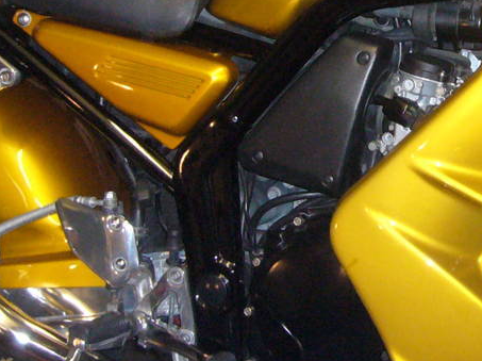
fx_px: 1614
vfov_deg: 12.7
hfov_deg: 16.7
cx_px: 454
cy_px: 75
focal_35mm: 116
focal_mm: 5.8
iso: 250
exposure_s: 1/30
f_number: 2.8
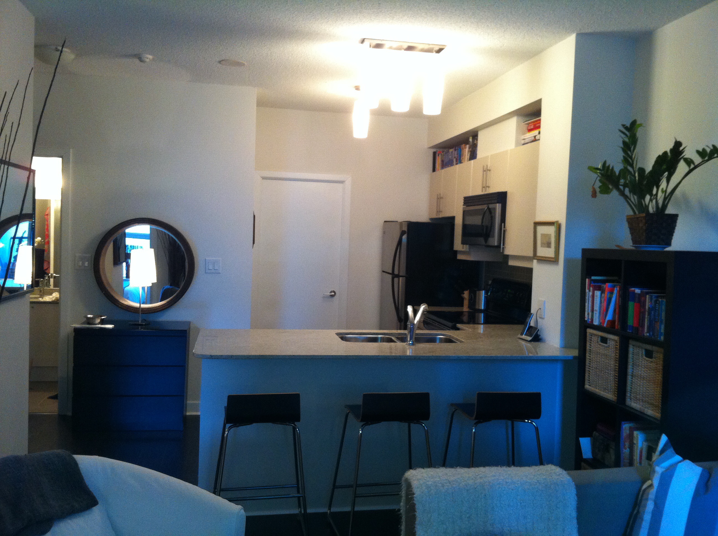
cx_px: 359
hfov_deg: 52.7
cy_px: 268
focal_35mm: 35
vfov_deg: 40.6
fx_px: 725
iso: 200
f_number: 2.8
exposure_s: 1/15
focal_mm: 3.85
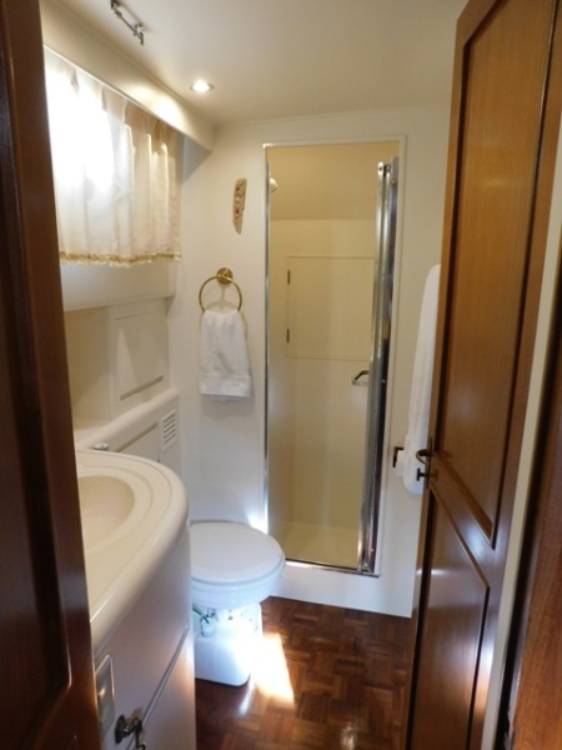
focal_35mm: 23
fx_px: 498
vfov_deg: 73.9
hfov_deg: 58.9
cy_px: 375
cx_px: 281
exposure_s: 1/30
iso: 320
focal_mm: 4
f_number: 3
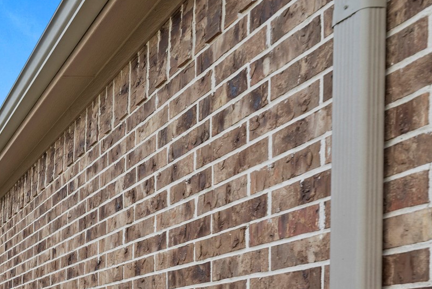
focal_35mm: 43
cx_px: -124
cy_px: 338
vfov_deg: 27.8
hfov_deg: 33.6
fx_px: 516
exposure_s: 1/160
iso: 100
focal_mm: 16
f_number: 8
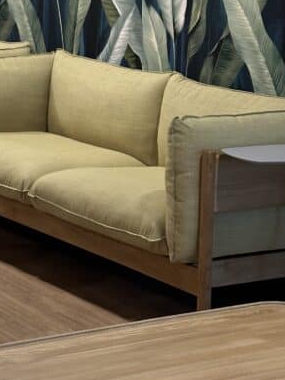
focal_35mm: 129
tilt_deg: -0.1
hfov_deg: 11.5
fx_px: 1415
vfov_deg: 14.8
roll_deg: -2.8
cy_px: -69
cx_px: 109
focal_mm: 6.86
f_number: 1.78
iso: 80
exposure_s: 1/50
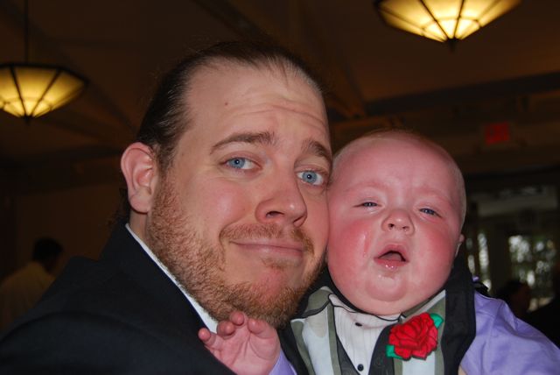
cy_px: 188
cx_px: 280
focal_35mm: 51
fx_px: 794
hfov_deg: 38.8
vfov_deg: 26.5
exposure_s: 1/60
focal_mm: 34
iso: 200
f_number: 4.5
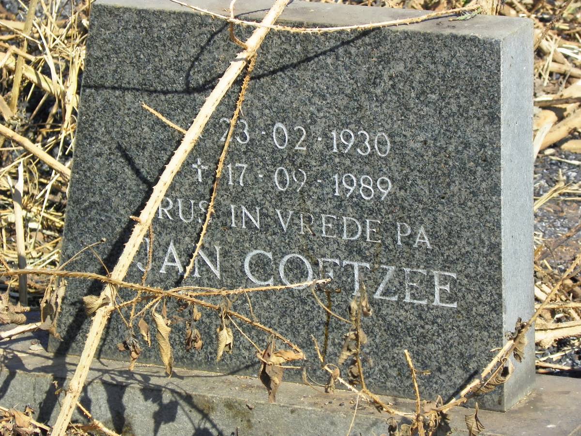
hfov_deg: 10.0
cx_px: 290
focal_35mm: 197
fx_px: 3306
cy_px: 218
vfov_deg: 7.5
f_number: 4.5
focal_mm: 35.1
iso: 64
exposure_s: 1/250
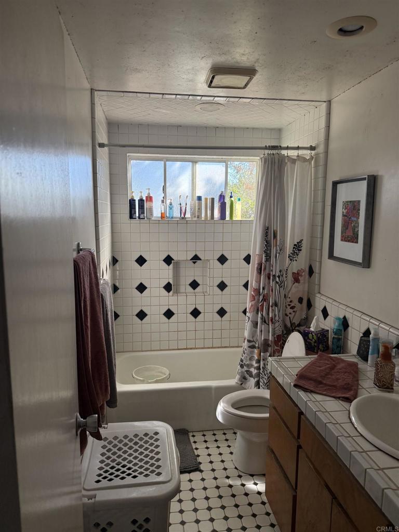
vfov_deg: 71.6
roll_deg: +0.2
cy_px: 266
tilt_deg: -7.7
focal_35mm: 24
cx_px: 200
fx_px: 369
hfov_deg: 56.8
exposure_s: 1/206
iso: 200
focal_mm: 6.76
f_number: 1.78
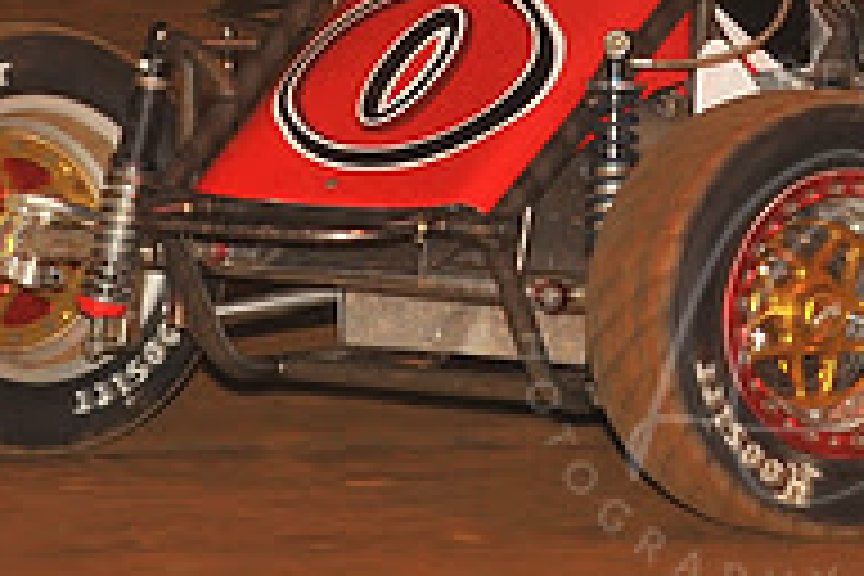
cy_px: -88
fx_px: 9047
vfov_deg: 3.6
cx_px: 788
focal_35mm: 377
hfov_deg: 5.5
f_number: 6.3
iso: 1000
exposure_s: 1/320
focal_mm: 125
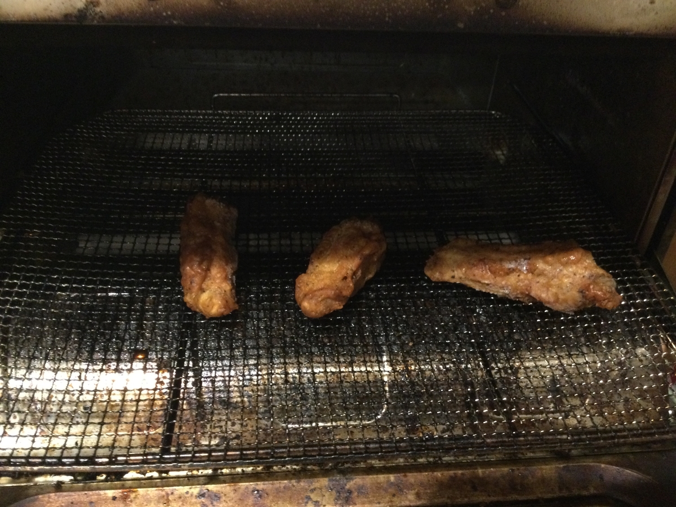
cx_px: 338
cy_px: 254
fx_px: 605
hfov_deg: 58.4
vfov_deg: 45.4
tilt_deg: -38.2
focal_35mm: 31
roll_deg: -4.1
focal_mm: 3.3
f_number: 2.4
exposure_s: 1/15
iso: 400
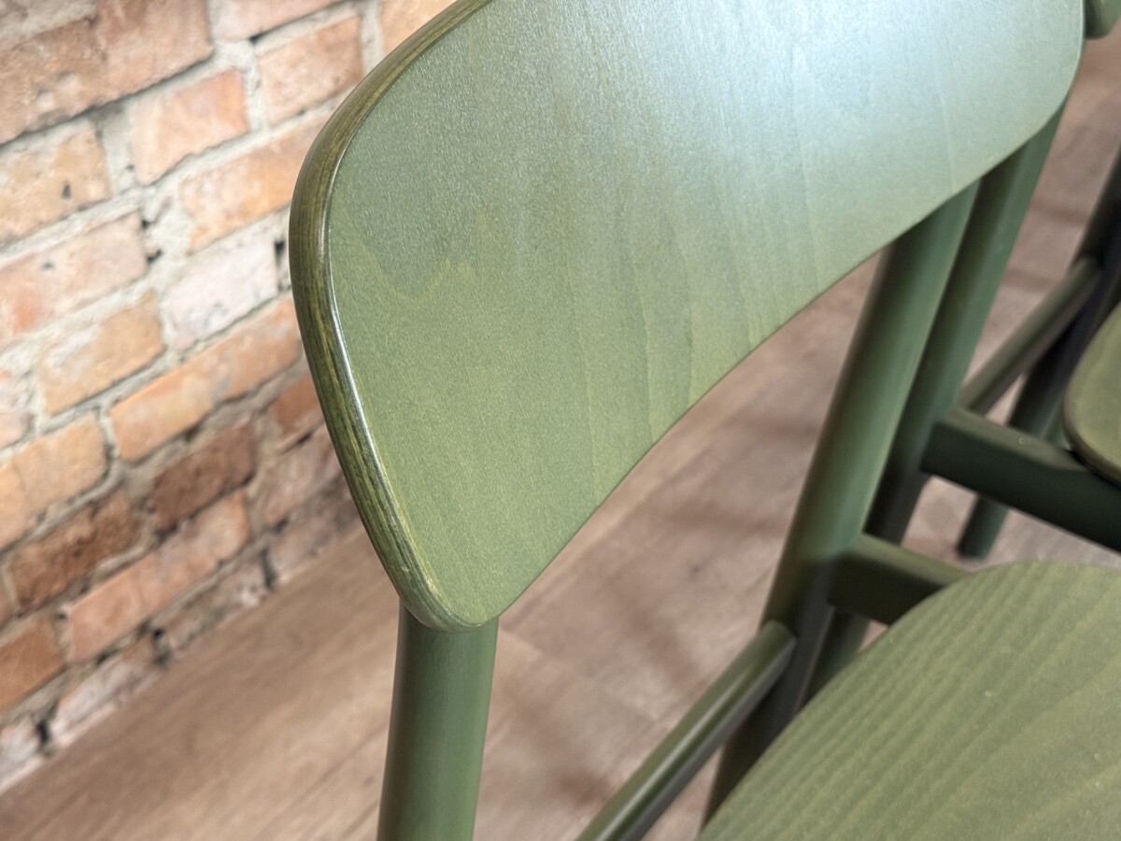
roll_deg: -0.6
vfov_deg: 30.3
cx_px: 560
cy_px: 420
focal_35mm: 48
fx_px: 1554
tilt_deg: -36.7
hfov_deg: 39.7
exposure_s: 1/50
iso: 125
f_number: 1.78
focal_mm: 6.76
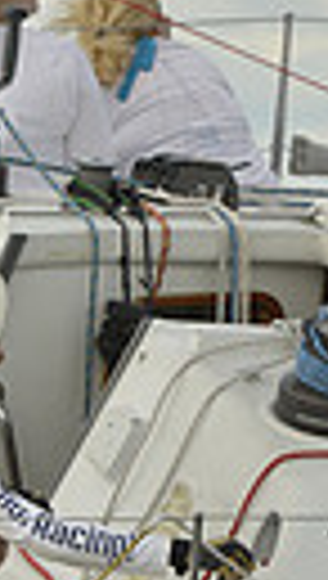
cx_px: 166
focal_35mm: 635
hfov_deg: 1.9
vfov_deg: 3.4
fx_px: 9774
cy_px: 542
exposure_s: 1/1000
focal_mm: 135
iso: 200
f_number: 5.6
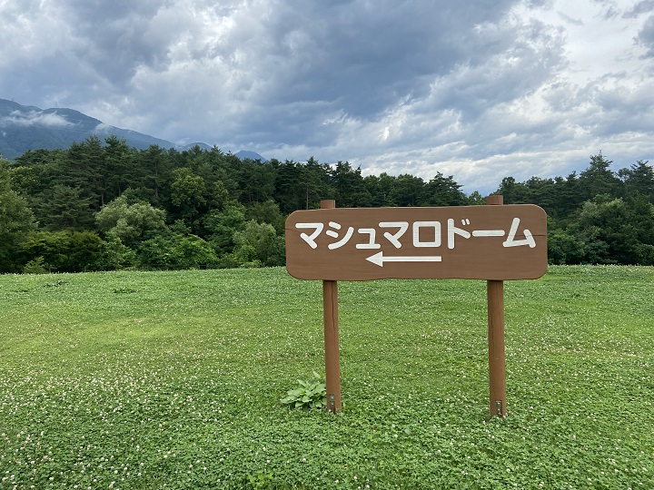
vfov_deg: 53.1
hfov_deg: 67.3
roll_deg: +1.6
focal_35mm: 26
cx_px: 327
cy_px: 245
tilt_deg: -2.5
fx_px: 491
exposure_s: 1/890
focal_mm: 4.25
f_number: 1.8
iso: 32
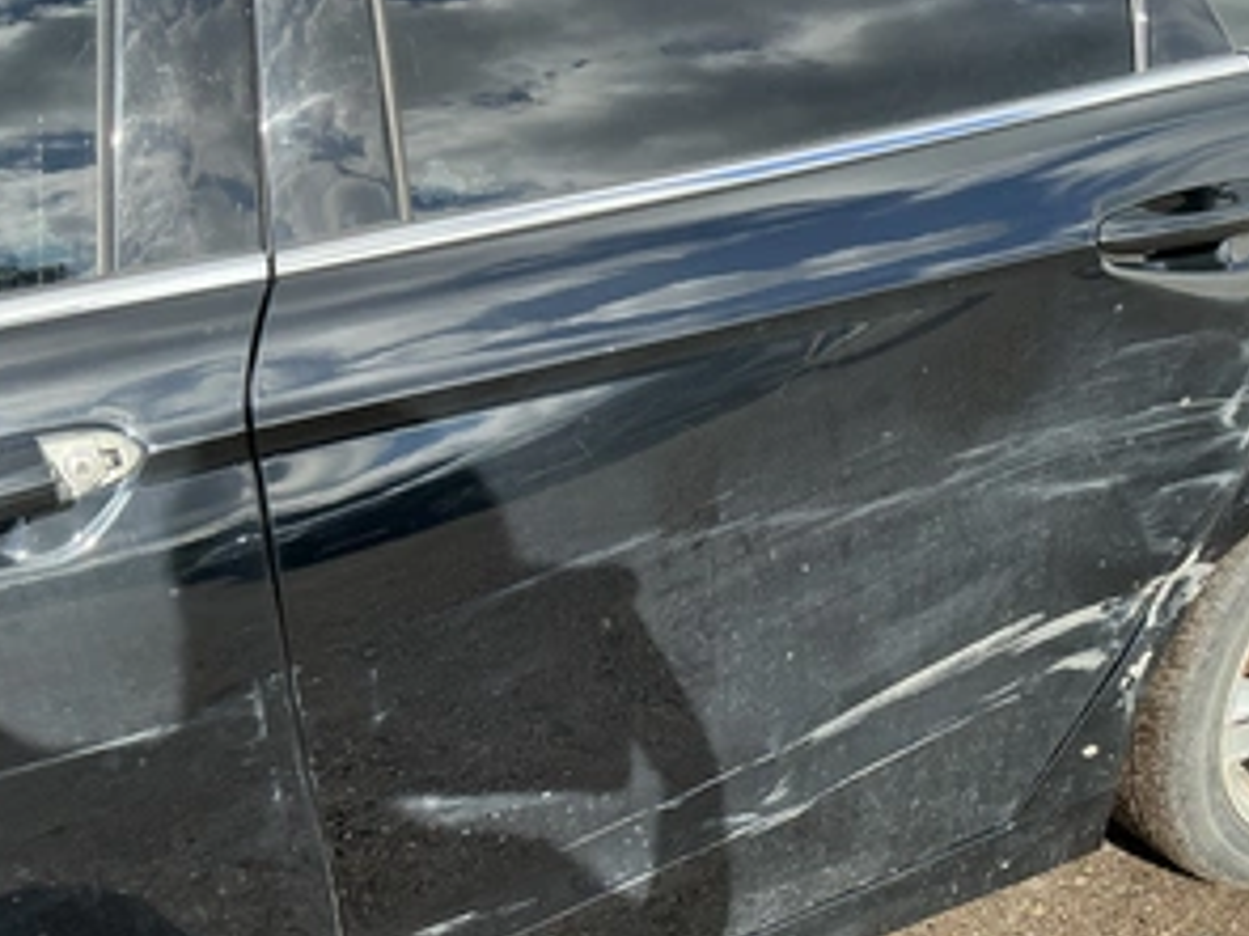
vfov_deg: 37.4
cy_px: 593
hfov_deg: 48.3
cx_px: 817
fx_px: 1371
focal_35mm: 38
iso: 25
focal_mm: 3
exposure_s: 1/562
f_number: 1.8
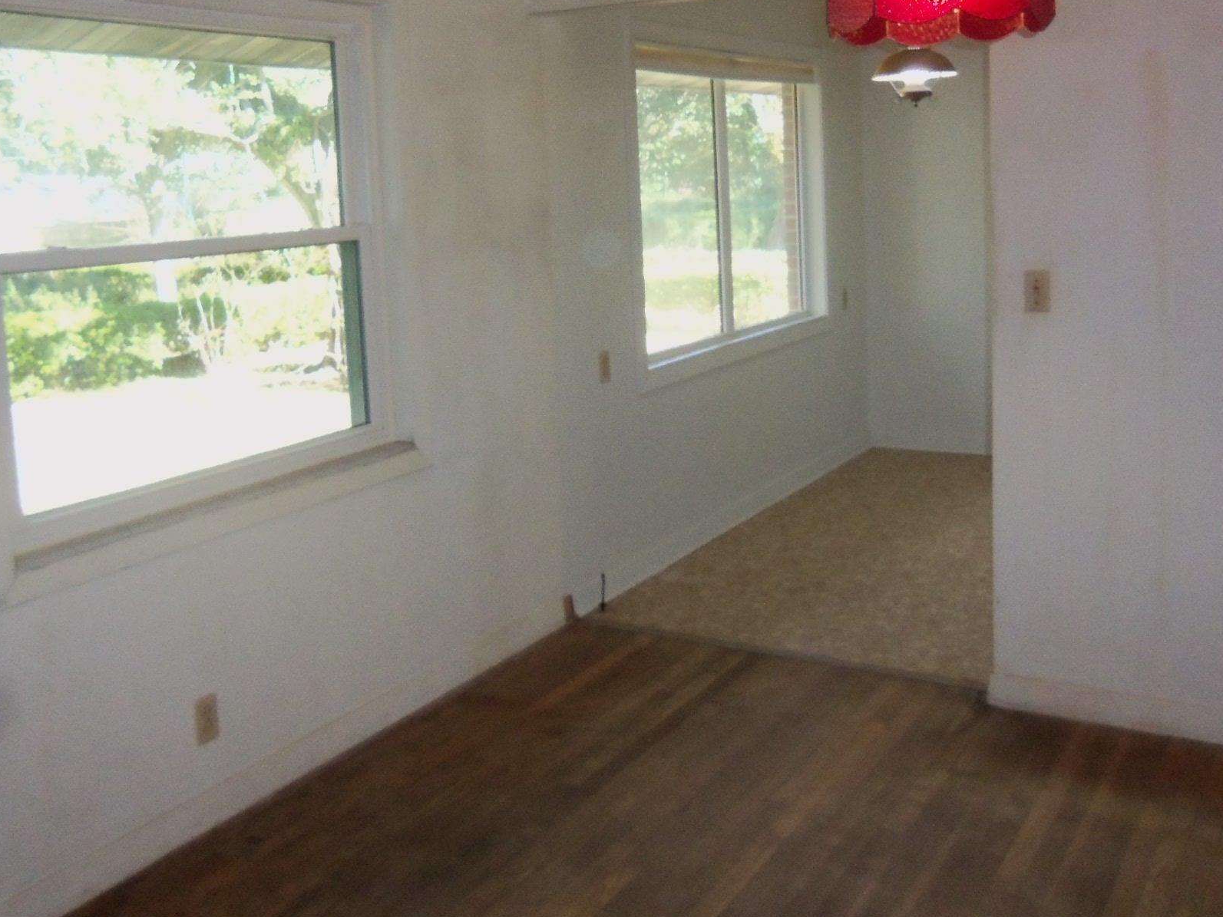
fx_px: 1272
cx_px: 598
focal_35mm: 36
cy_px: 348
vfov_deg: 39.4
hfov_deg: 51.3
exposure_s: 1/40
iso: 250
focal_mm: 5.1
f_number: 3.9
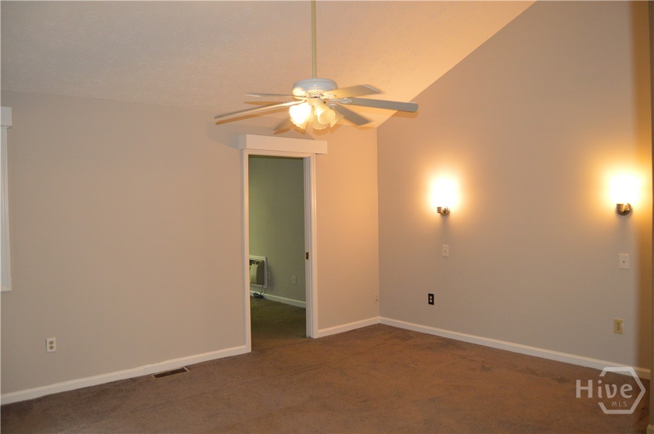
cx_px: 327
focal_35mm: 27
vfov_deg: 47.8
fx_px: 490
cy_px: 217
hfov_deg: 67.4
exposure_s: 1/60
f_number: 3.5
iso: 1600
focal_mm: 18
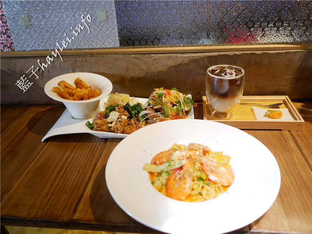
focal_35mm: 30
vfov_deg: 46.8
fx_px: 270
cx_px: 156
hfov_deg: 60.0
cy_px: 117
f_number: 1.7
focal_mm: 15
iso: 320
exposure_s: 1/60
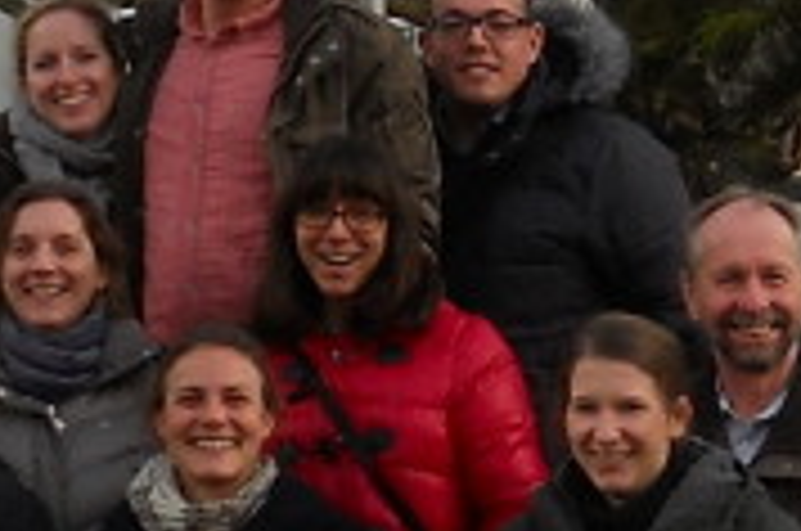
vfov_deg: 5.6
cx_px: -162
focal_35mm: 246
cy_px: 176
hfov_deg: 8.3
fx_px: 5464
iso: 80
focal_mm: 6.72
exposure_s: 1/320
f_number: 3.1
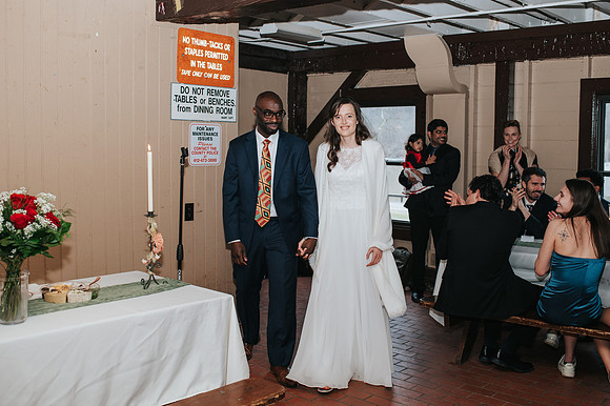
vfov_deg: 34.6
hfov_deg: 50.2
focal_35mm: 38
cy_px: 183
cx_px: 316
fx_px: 651
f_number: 3.2
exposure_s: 1/200
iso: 1000
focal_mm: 35
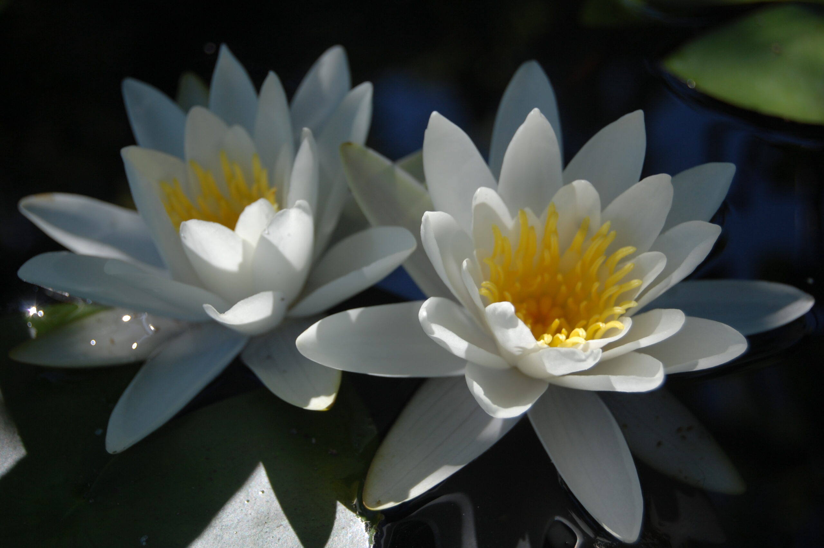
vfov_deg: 18.1
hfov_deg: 27.0
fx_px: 1715
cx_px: 412
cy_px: 274
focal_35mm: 75
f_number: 5.6
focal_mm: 50
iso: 200
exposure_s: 1/800
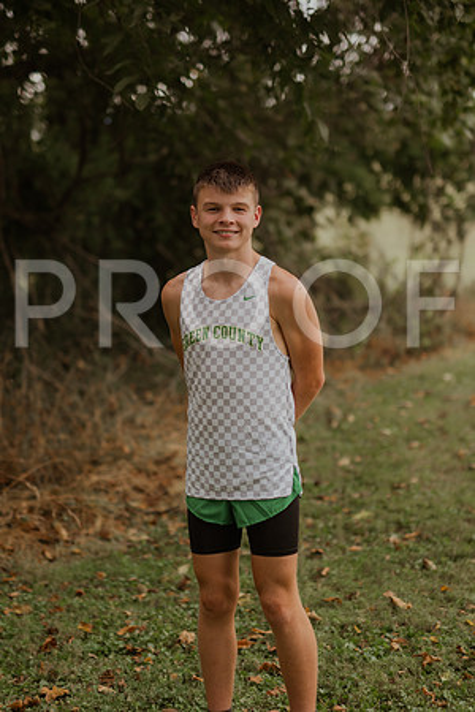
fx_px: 1484
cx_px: 238
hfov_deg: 18.2
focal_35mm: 75
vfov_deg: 27.0
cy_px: 356
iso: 250
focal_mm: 50
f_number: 2.8
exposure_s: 1/1250
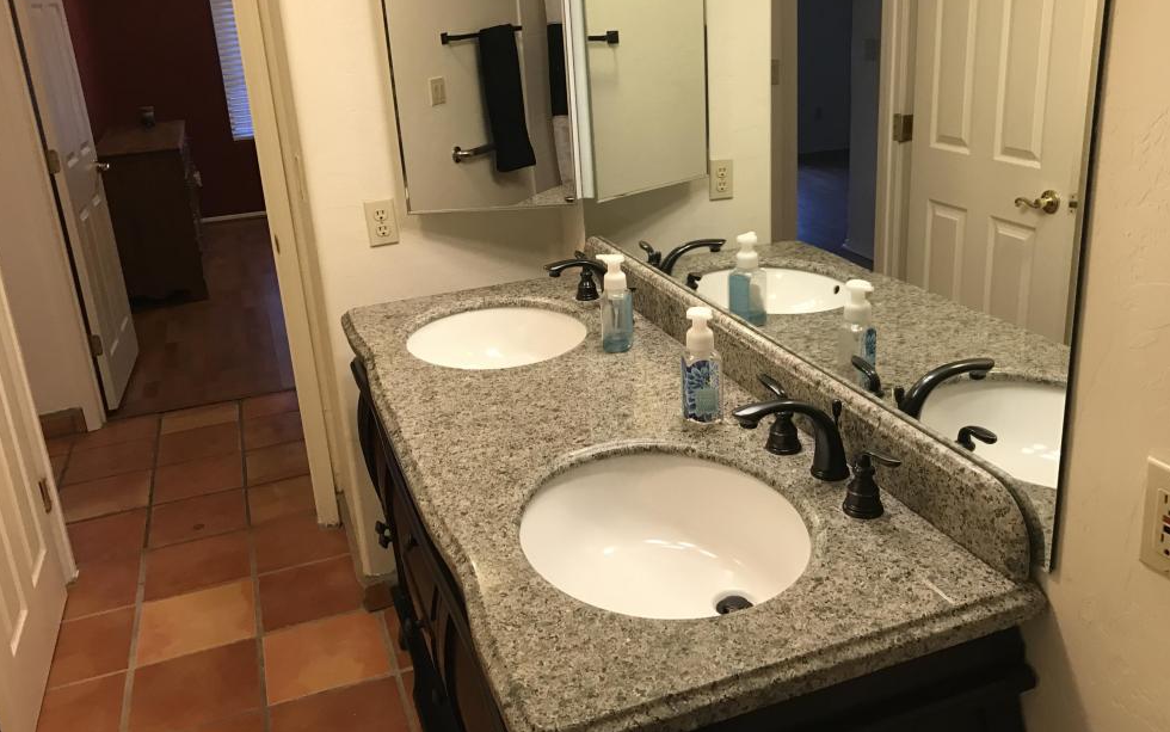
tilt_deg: -17.6
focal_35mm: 31
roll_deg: +2.6
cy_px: 314
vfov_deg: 40.5
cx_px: 604
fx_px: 989
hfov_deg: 61.2
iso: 40
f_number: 1.8
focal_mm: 3.99
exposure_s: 1/20
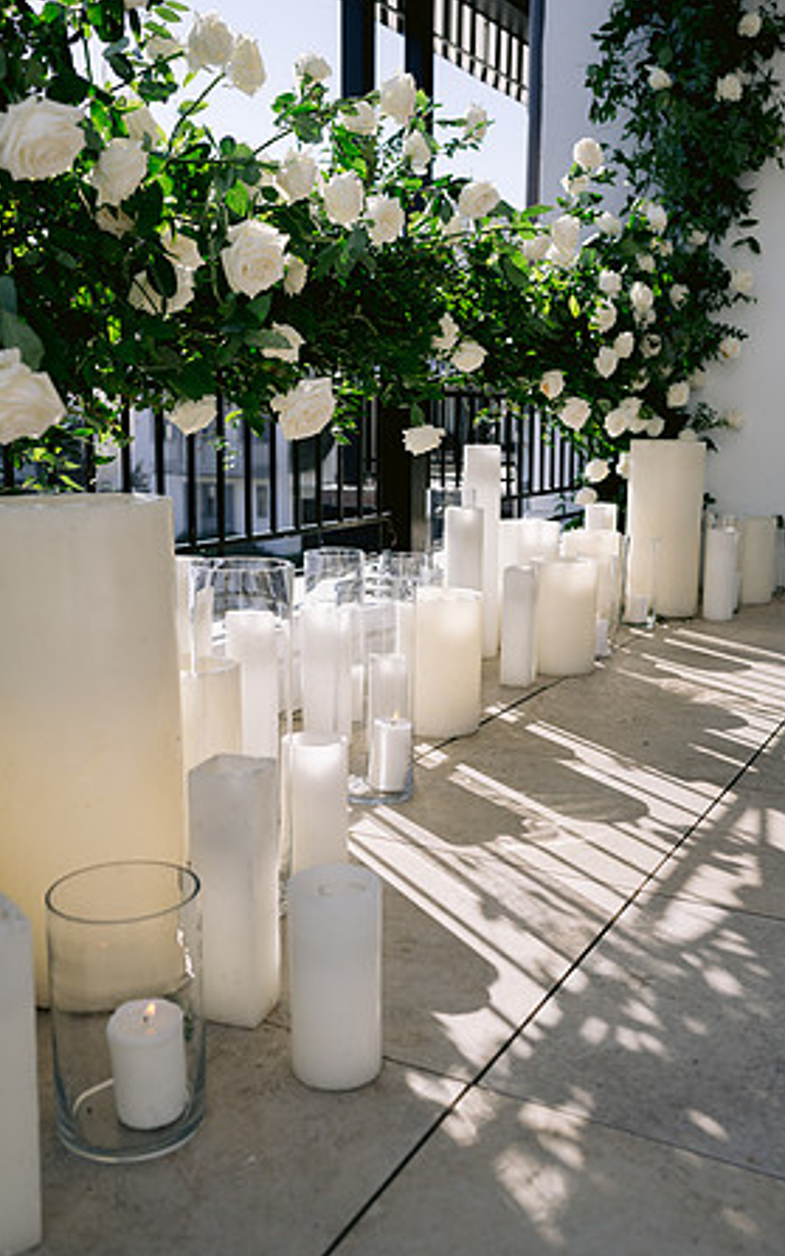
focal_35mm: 36
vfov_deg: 54.0
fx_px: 1231
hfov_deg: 35.4
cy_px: 631
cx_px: 377
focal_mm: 35
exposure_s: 1/1250
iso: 200
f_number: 4
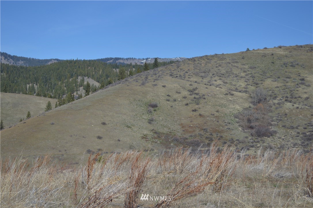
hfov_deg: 37.9
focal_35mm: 52
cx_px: 156
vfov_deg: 25.7
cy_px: 104
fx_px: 456
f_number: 5
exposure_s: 1/800
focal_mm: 35
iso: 100
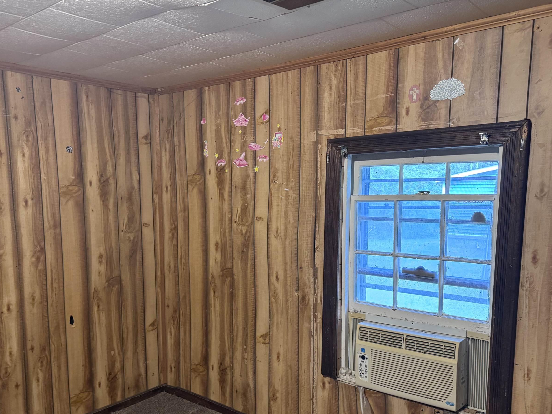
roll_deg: +1.0
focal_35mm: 31
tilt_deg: -6.1
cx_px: 229
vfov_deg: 45.1
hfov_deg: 58.0
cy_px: 259
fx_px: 494
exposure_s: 1/60
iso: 500
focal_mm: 6.76
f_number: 1.78
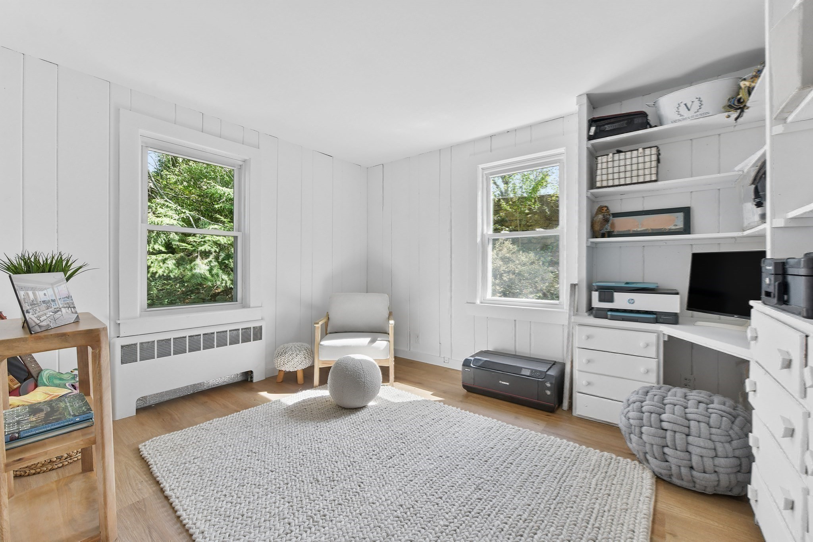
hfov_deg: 104.3
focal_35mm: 14
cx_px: 406
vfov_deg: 81.2
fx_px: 316
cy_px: 271
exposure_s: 1/50
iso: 640
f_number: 9
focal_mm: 14
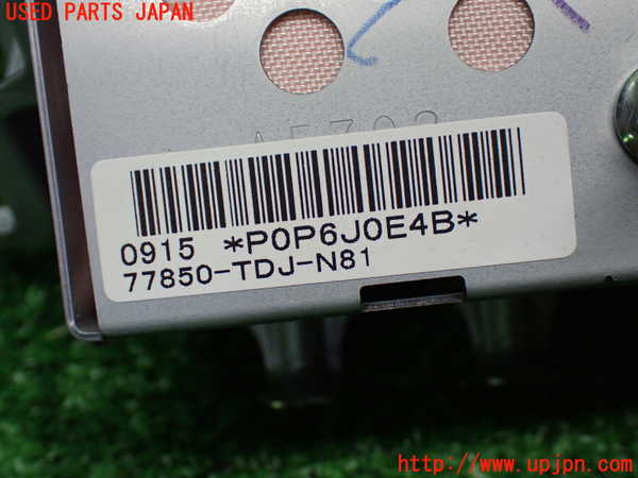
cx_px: 319
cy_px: 239
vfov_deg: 30.9
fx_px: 866
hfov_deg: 40.4
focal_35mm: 47
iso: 800
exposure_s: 1/160
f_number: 3.1
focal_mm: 8.4
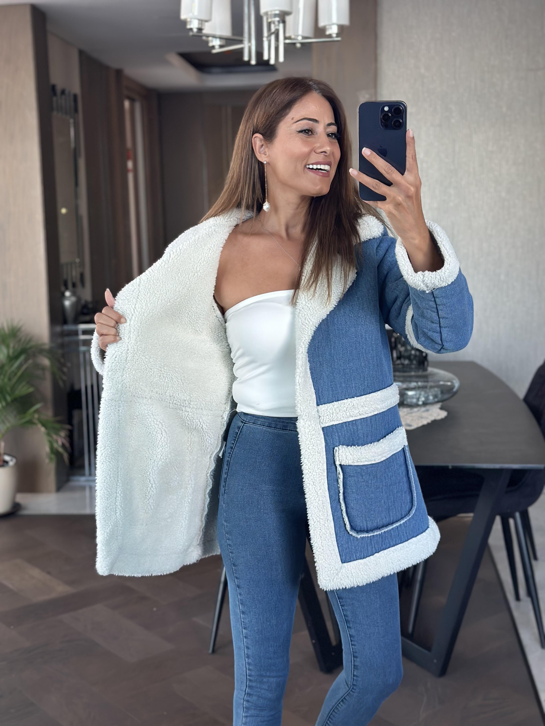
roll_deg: +1.6
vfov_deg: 39.7
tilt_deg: -18.1
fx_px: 1008
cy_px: 363
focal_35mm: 48
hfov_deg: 30.3
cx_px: 272
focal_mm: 6.86
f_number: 1.78
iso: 200
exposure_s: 1/60
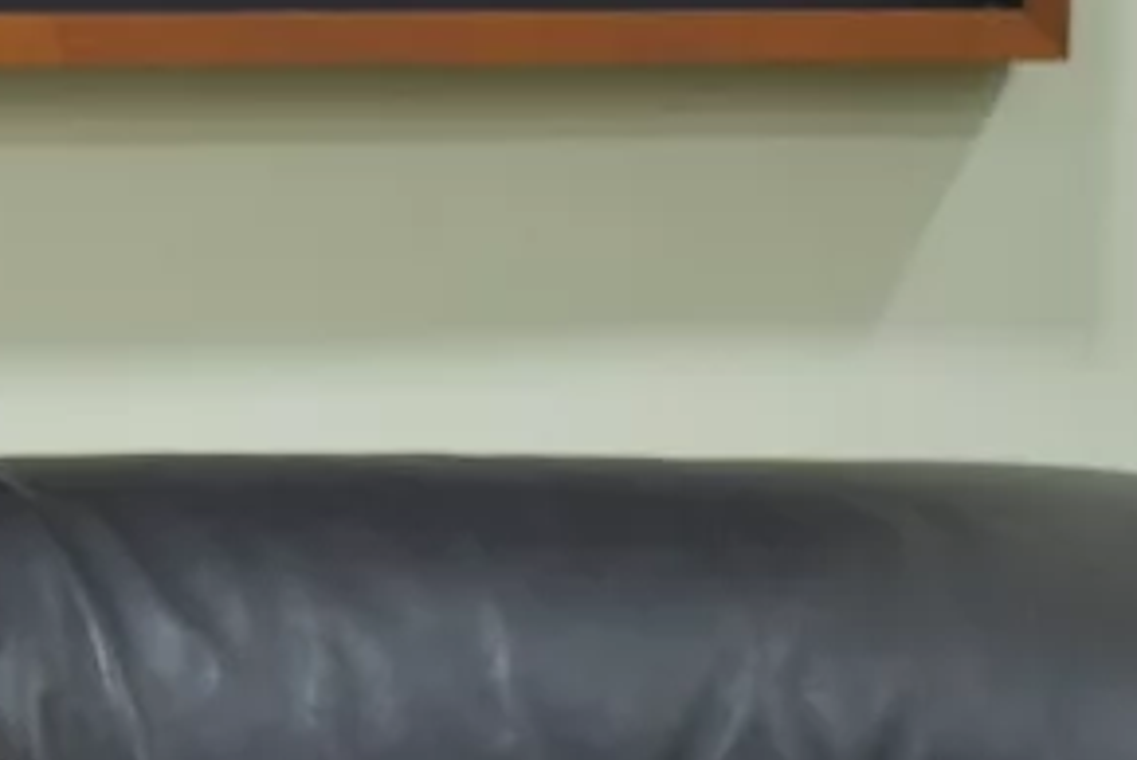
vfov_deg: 5.5
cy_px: 1277
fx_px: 7840
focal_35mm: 248
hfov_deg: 8.0
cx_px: -819
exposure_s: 1/60
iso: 900
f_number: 4.5
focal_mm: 32
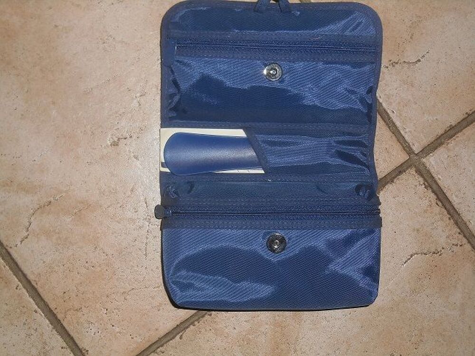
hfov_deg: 41.2
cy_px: 178
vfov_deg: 31.5
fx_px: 631
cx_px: 238
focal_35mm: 46
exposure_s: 1/30
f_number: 4
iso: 80
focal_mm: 8.3
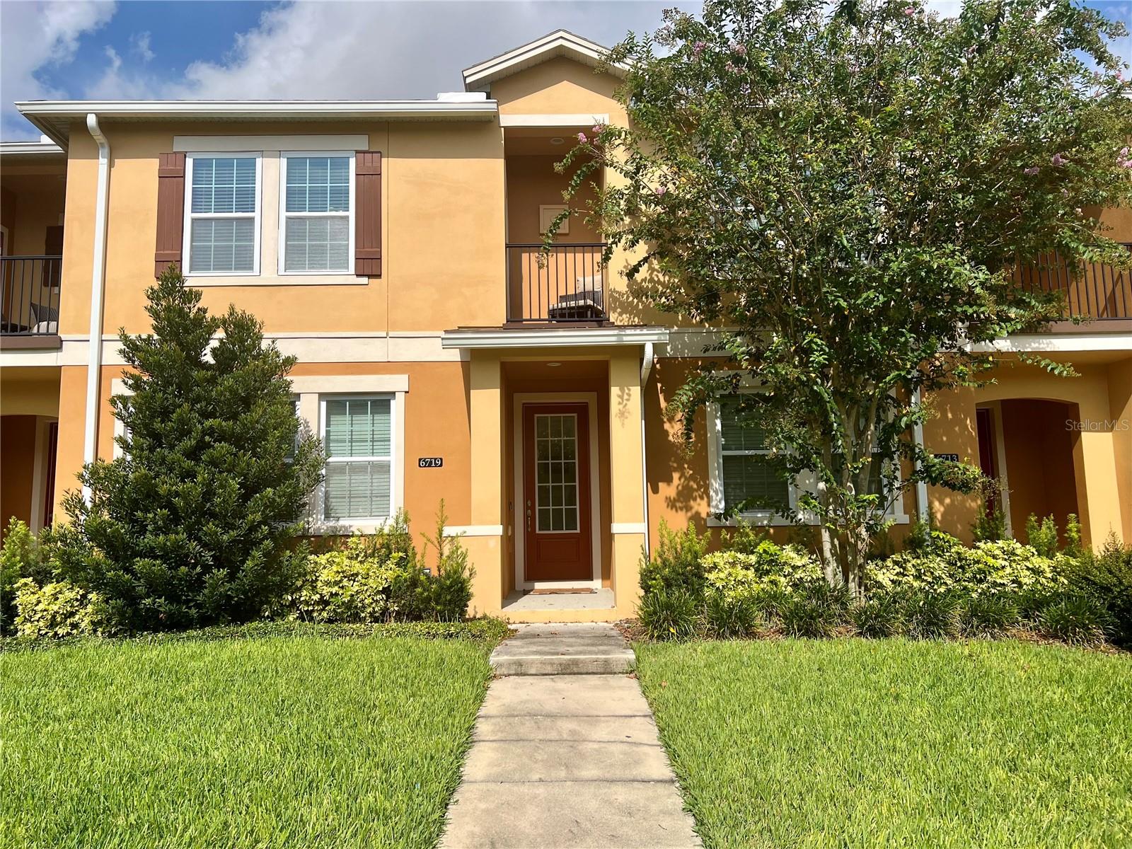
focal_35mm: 26
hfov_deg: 67.3
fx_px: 850
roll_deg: +0.9
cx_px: 566
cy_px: 424
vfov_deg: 53.1
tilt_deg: +7.8
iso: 50
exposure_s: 1/5882
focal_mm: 5.7
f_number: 1.5
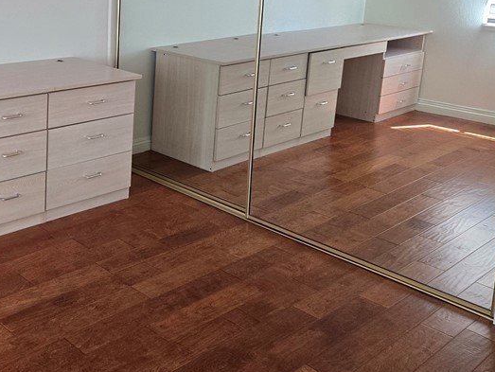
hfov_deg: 39.9
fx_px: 644
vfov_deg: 31.5
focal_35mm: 45
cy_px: 80
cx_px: 80
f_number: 1.8
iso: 250
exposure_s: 1/120
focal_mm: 5.4
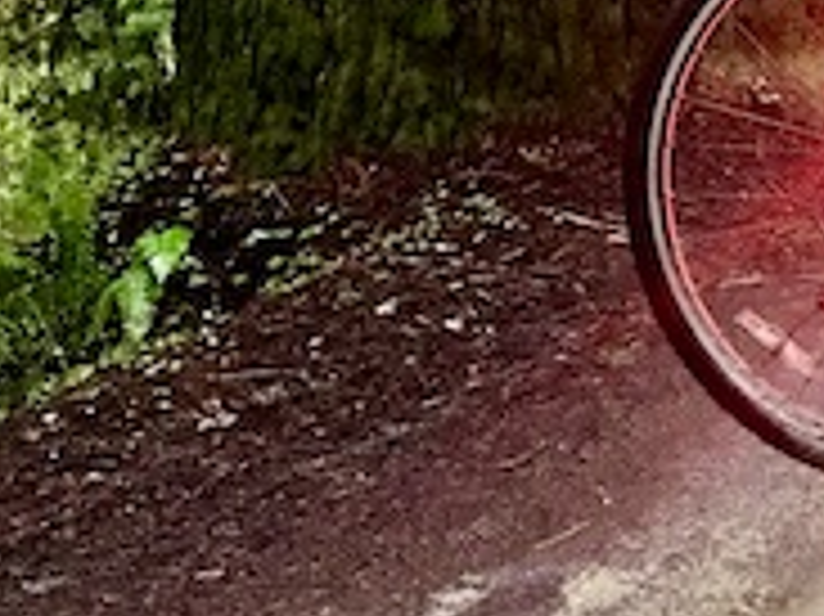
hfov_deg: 20.2
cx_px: 946
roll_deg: -0.8
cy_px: -117
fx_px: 2189
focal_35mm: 92
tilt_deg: -1.6
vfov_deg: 15.5
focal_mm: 3.99
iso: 100
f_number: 1.8
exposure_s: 1/13
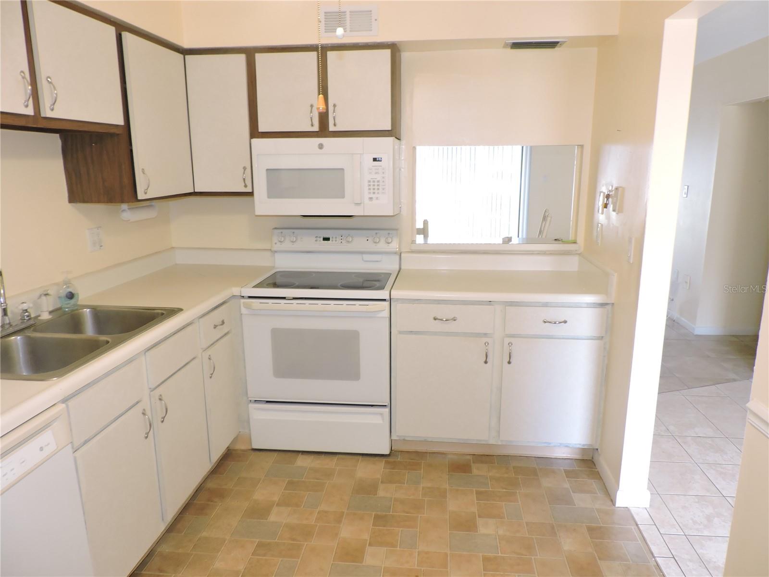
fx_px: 533
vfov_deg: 56.8
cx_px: 384
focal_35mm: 24
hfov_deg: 71.6
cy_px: 288
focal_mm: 4.3
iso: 320
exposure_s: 1/40
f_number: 3
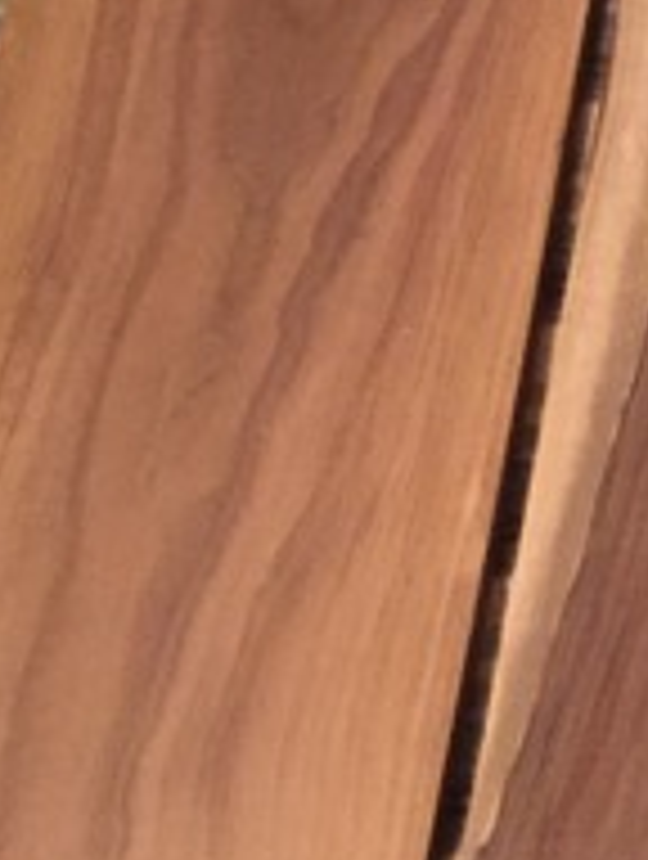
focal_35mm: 97
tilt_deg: -54.4
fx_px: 2413
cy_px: 275
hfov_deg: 13.3
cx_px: 1278
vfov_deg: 20.1
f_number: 2.2
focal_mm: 4.15
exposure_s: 1/15
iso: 320
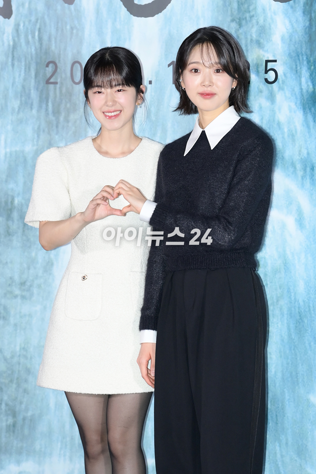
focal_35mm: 300
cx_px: 158
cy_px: 237
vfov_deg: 6.9
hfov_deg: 4.6
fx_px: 3950
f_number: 3.5
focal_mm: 200
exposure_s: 1/250
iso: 2000
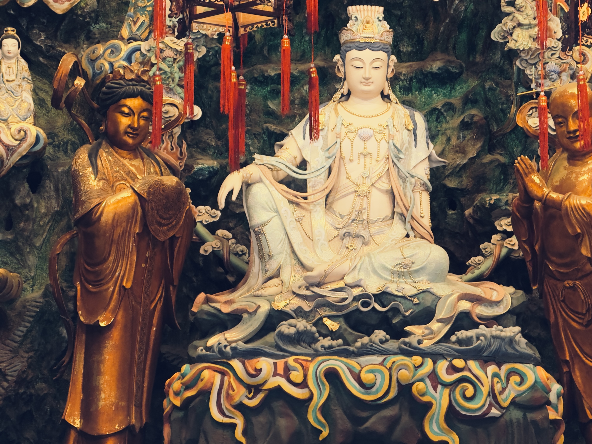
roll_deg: +0.0
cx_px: 366
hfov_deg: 11.2
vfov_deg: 8.4
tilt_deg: +12.1
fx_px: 3010
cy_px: 239
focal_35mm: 176
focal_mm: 15.66
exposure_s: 1/99
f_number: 2.8
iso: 160
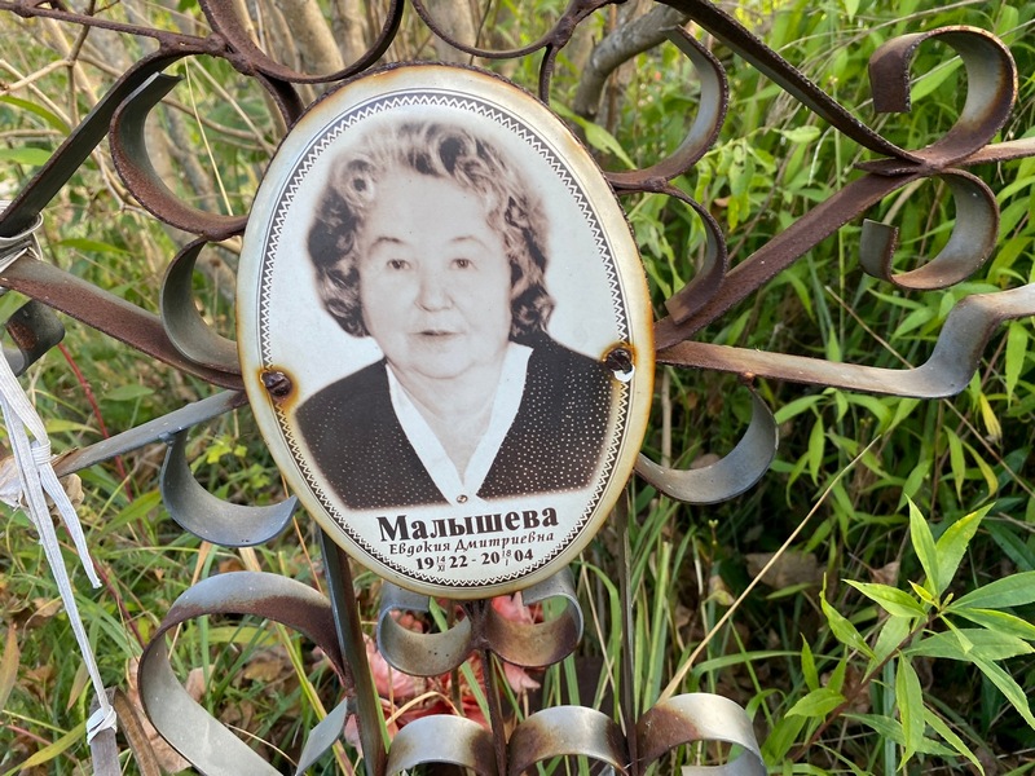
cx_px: 518
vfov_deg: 53.1
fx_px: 777
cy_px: 388
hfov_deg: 67.3
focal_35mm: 26
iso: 32
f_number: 1.8
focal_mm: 4.25
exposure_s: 1/142
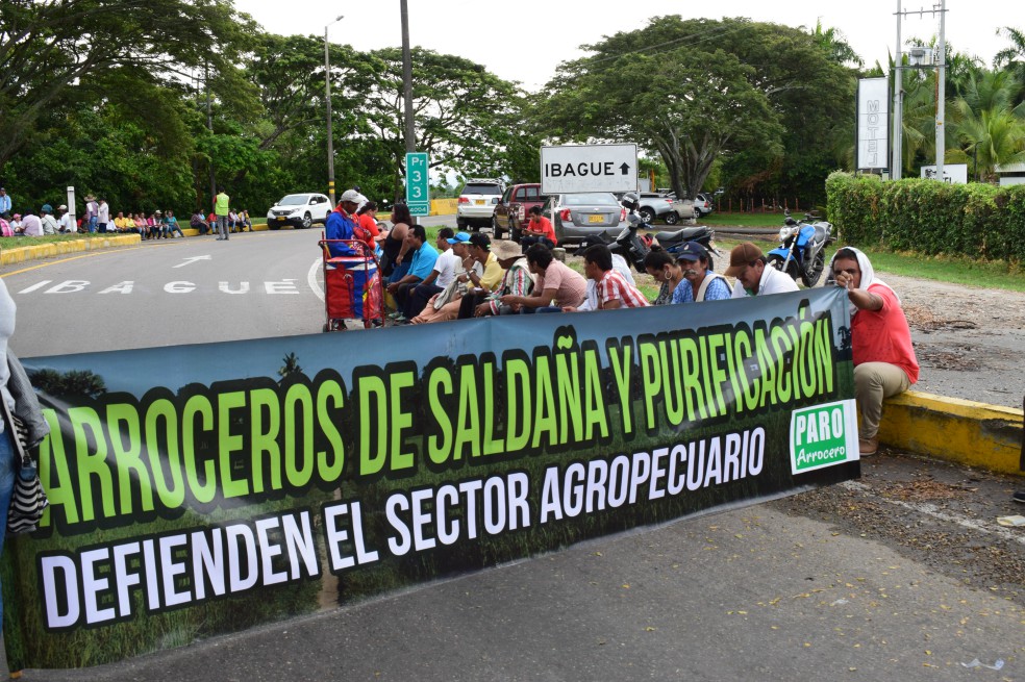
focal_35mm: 40
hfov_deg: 47.9
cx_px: 512
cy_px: 341
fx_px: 1152
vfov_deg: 33.0
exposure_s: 1/200
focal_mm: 27
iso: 400
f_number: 10
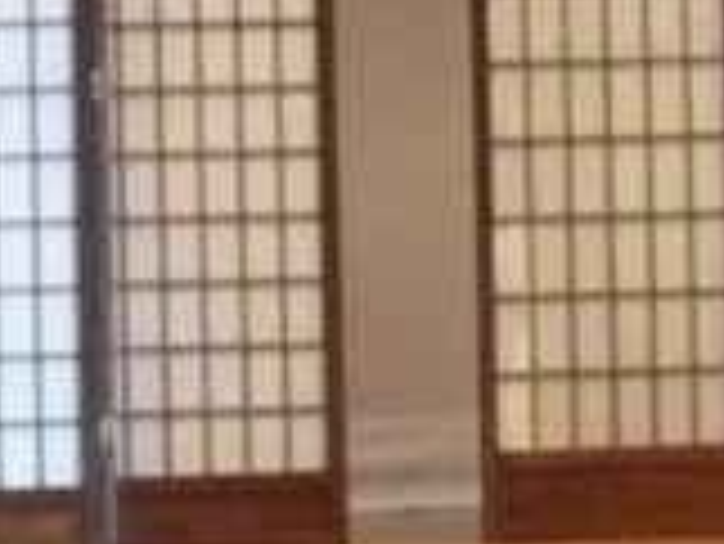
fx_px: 10905
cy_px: -375
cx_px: 971
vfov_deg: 2.8
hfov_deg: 3.8
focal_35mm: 521
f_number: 5.8
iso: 3200
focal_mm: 20.8
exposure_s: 1/125
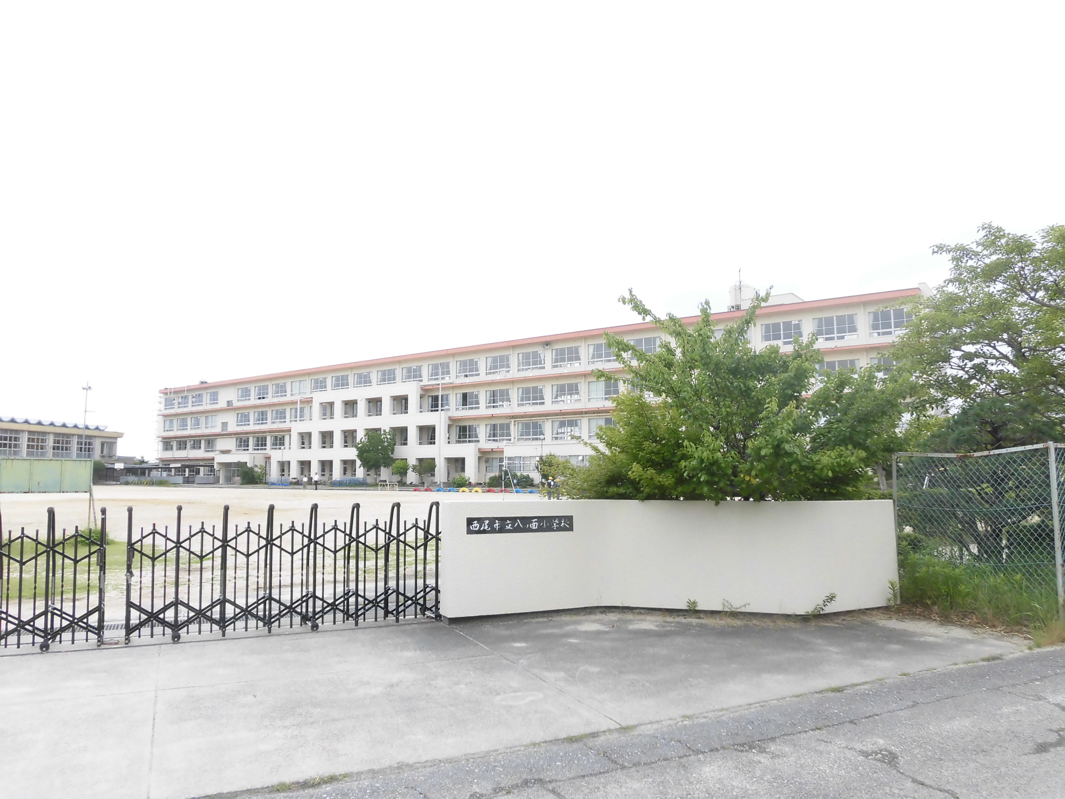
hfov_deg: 71.6
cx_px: 532
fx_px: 738
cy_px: 400
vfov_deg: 56.8
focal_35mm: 24
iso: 125
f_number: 3.1
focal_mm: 4.3
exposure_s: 1/100
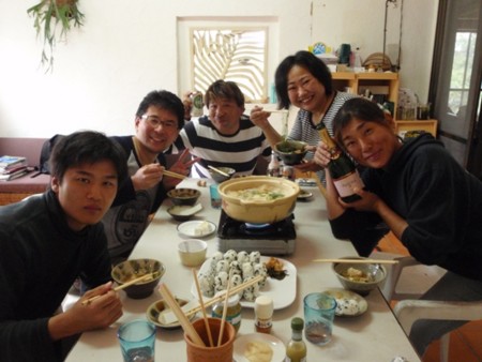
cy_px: 181
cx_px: 241
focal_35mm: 28
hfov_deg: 63.4
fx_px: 390
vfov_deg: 49.8
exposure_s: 1/30
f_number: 3.5
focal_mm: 5
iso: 400
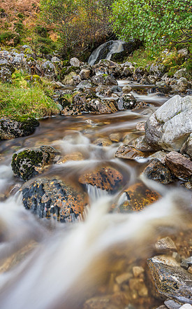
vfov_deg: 70.4
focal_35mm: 26
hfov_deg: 47.4
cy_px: 153
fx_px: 218
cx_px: 107
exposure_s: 6
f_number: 7.1
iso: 200
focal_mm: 12
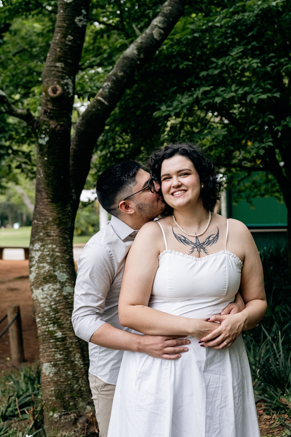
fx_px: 630
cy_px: 218
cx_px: 146
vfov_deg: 38.2
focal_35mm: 52
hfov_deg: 26.0
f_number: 2.8
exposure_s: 1/250
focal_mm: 35
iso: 1000
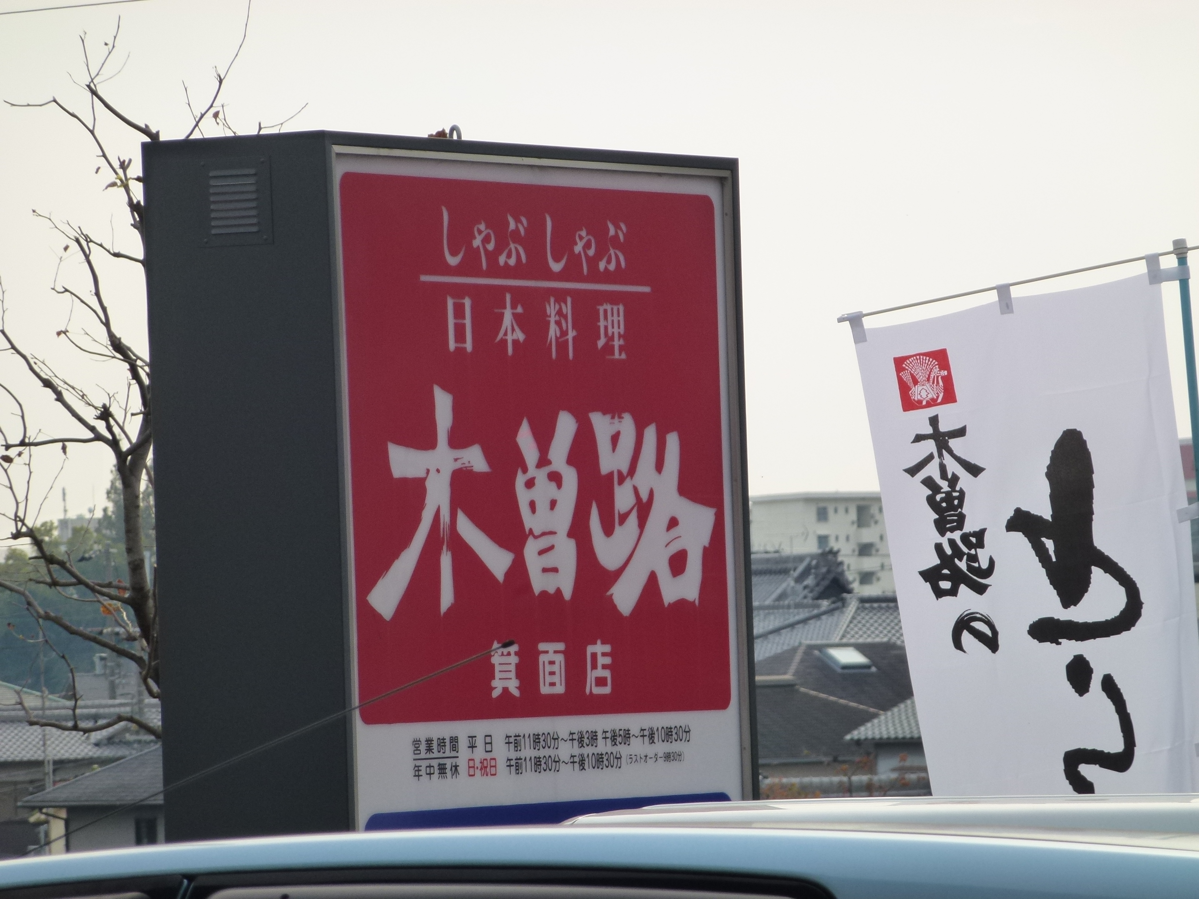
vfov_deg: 6.0
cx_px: 600
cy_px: 450
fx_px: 8625
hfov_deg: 8.0
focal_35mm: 249
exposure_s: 1/250
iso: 160
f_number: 5.6
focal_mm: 44.5
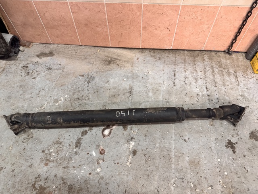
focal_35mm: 24
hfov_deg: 71.6
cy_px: 97
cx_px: 129
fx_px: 179
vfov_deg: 56.8
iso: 250
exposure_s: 1/50
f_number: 1.78
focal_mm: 6.76
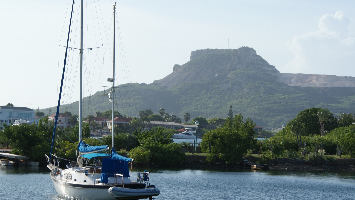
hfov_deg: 16.9
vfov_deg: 9.5
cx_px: 167
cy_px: 131
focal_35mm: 127
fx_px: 1195
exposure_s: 1/160
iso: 100
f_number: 11
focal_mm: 70
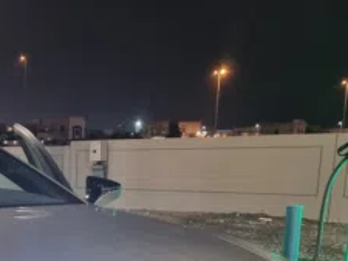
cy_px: 341
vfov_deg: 18.5
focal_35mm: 74
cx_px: -42
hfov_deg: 24.4
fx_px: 744
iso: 400
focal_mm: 5.4
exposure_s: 1/40
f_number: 1.8
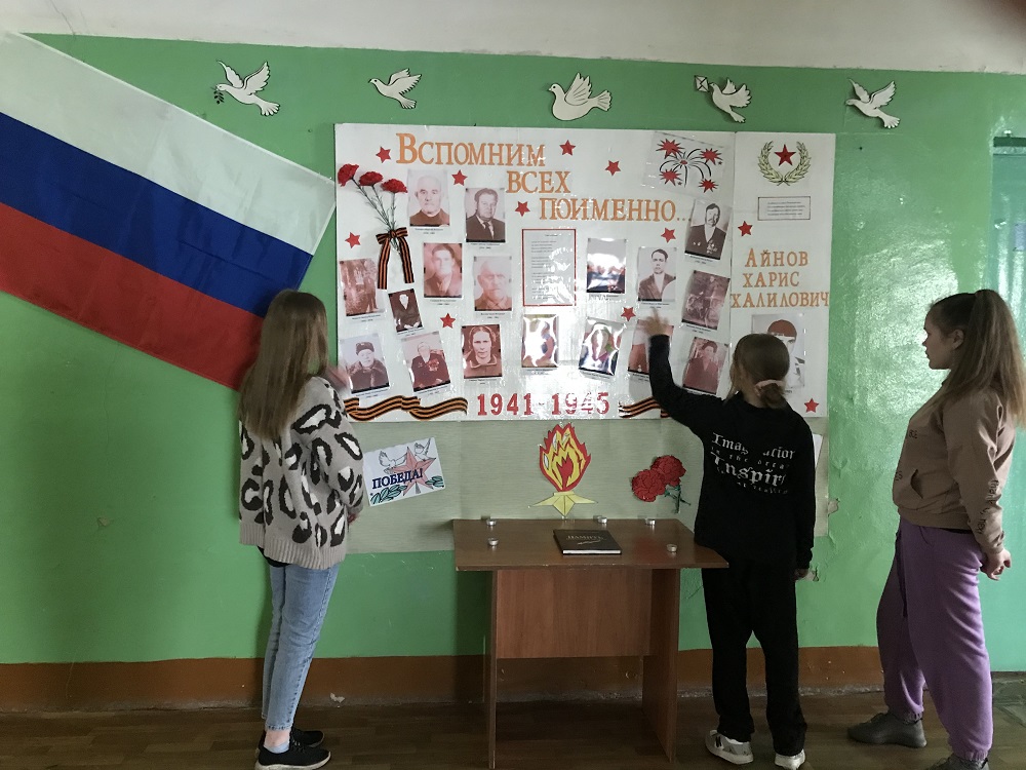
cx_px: 513
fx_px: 830
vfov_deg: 49.7
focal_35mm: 28
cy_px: 385
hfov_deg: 63.4
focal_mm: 3.99
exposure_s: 1/7
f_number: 1.8
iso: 100
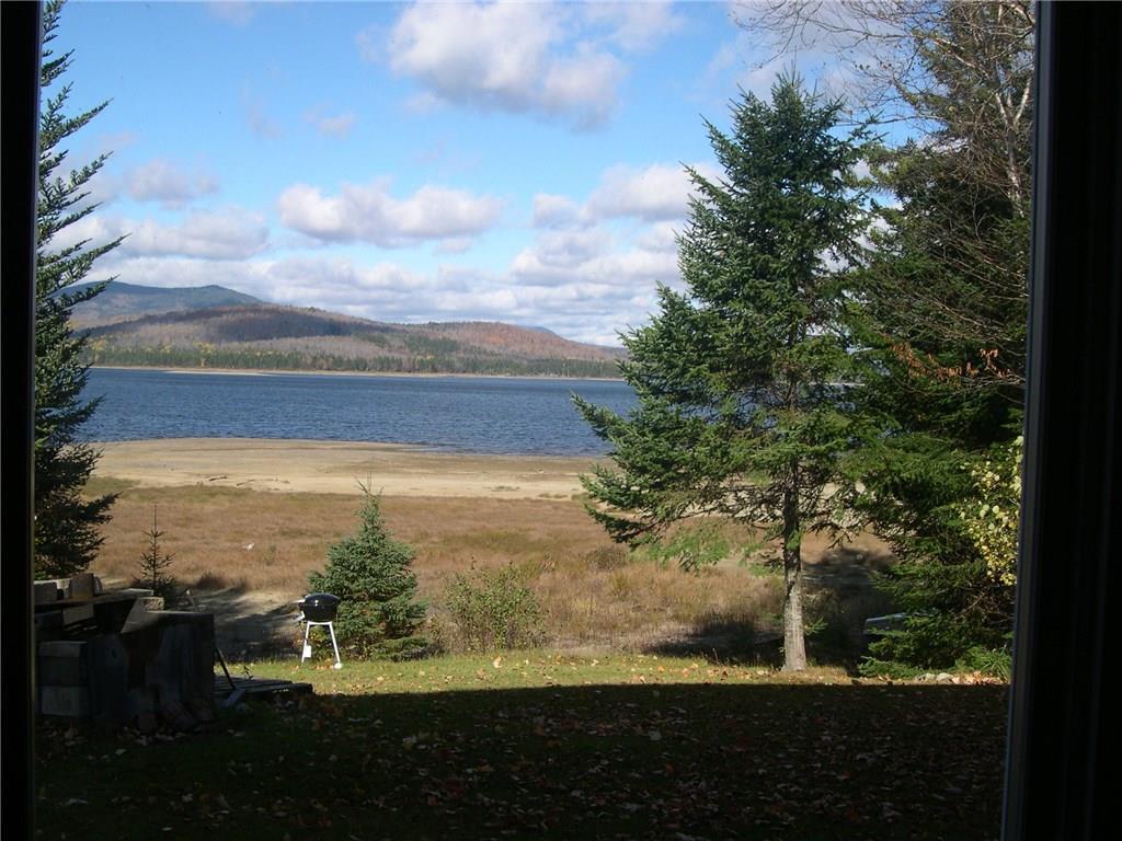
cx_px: 561
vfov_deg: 37.7
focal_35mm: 38
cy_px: 420
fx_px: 1232
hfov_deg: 49.0
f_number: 7.6
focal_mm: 8
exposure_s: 1/146
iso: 100
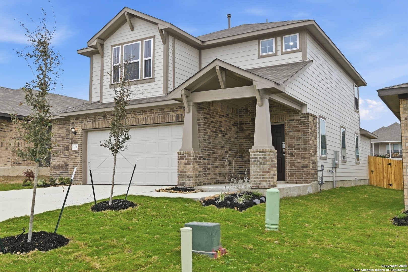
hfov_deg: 55.8
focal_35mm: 34
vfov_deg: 38.9
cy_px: 136
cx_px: 204
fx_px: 385
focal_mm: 23
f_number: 14
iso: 640
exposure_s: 1/400
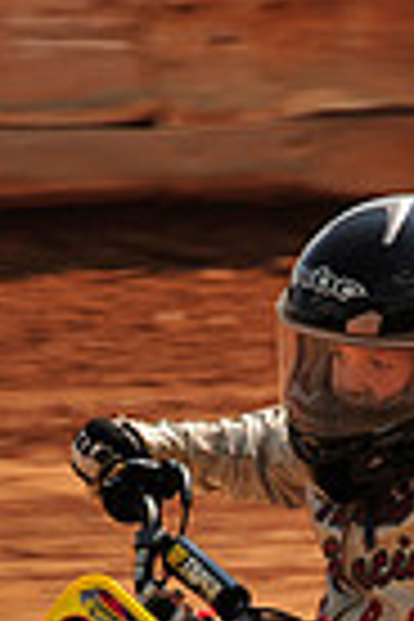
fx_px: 14472
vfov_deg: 2.5
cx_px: 292
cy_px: 616
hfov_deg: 1.6
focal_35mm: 839
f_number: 10
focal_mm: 200
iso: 200
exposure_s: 1/400
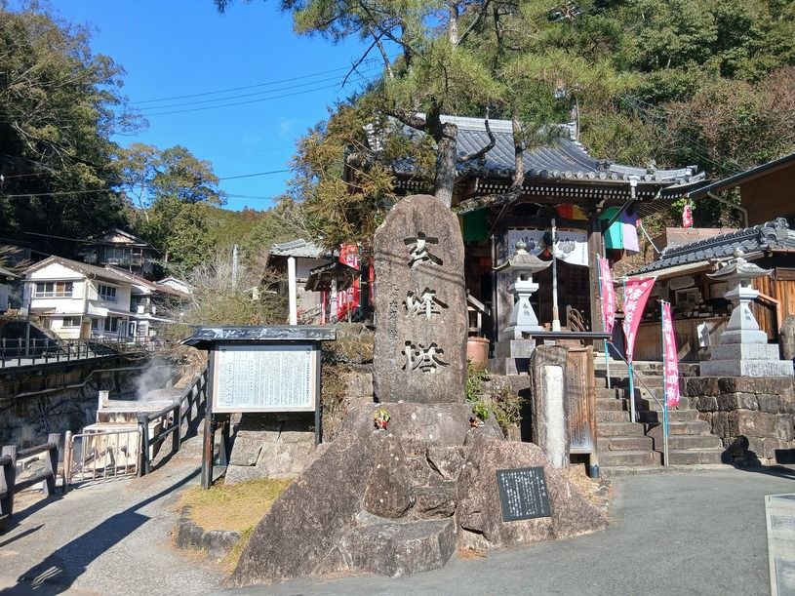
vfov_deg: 53.1
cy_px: 298
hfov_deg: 67.3
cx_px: 398
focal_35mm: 26
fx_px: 597
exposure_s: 1/337
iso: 20
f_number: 1.8
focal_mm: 3.86
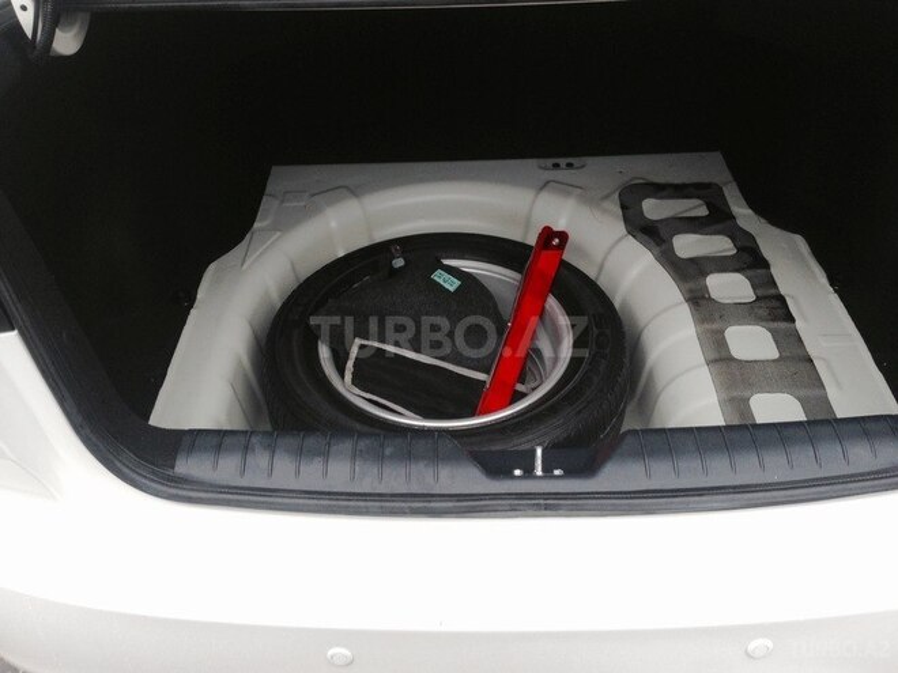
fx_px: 856
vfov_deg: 42.9
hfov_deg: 55.4
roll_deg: -0.1
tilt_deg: -41.0
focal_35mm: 33
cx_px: 449
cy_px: 336
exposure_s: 1/40
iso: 50
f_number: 2.4
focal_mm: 4.12
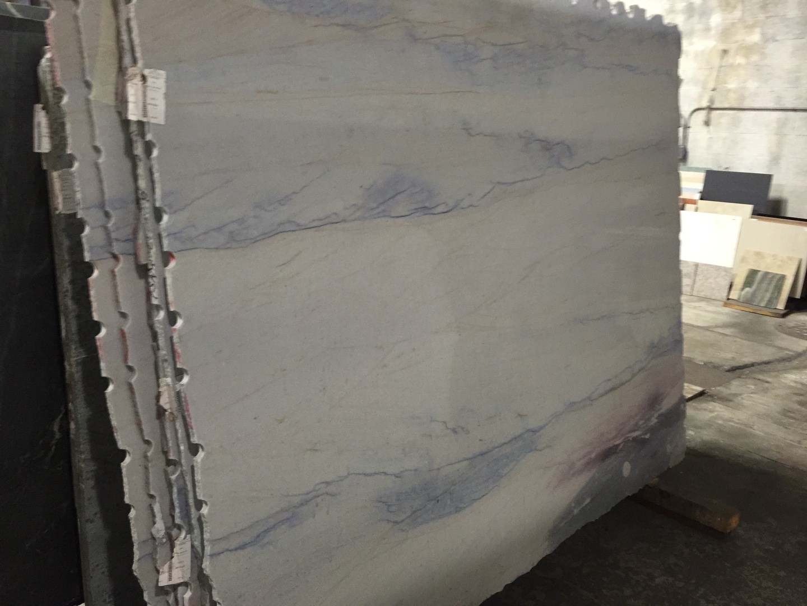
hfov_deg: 61.7
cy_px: 303
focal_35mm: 29
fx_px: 676
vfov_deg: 48.2
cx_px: 404
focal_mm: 4.15
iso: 250
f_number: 2.2
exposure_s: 1/20
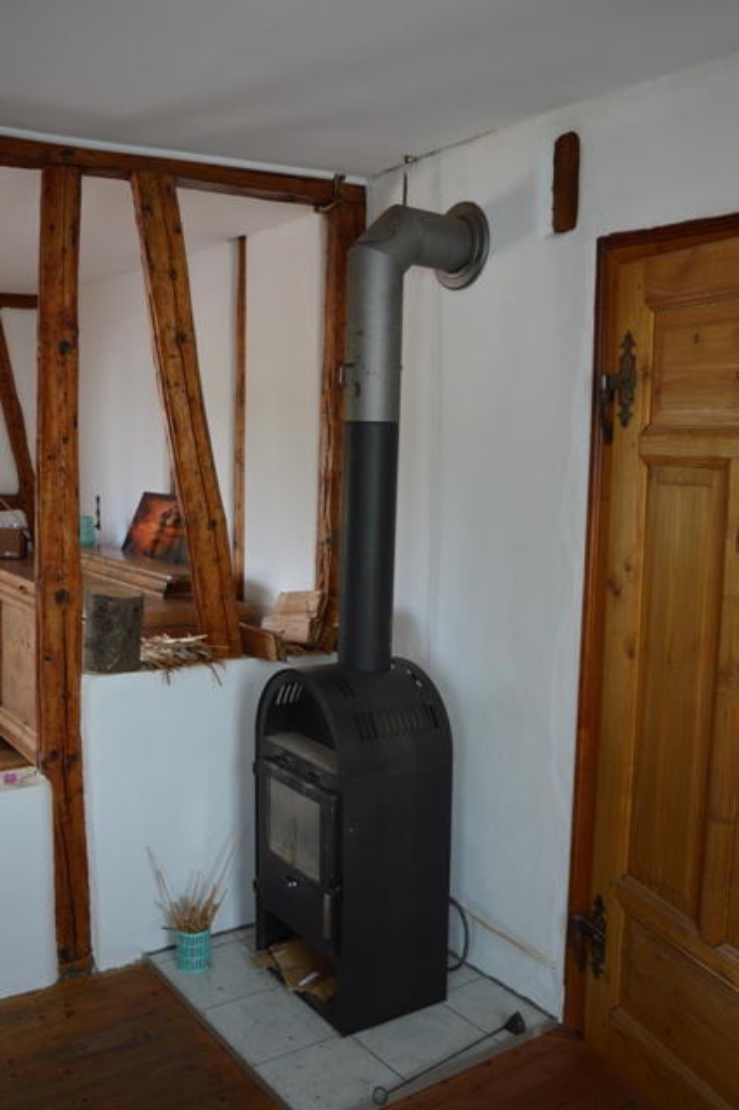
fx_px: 1017
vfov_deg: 57.2
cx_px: 370
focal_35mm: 33
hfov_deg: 39.9
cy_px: 555
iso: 400
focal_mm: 22
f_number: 3.8
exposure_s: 1/60
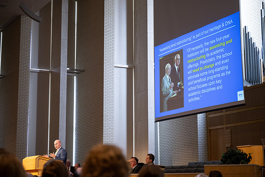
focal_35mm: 70
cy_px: 88
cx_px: 132
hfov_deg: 28.8
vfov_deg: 19.5
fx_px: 515
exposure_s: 1/400
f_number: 2.8
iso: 1600
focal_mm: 70
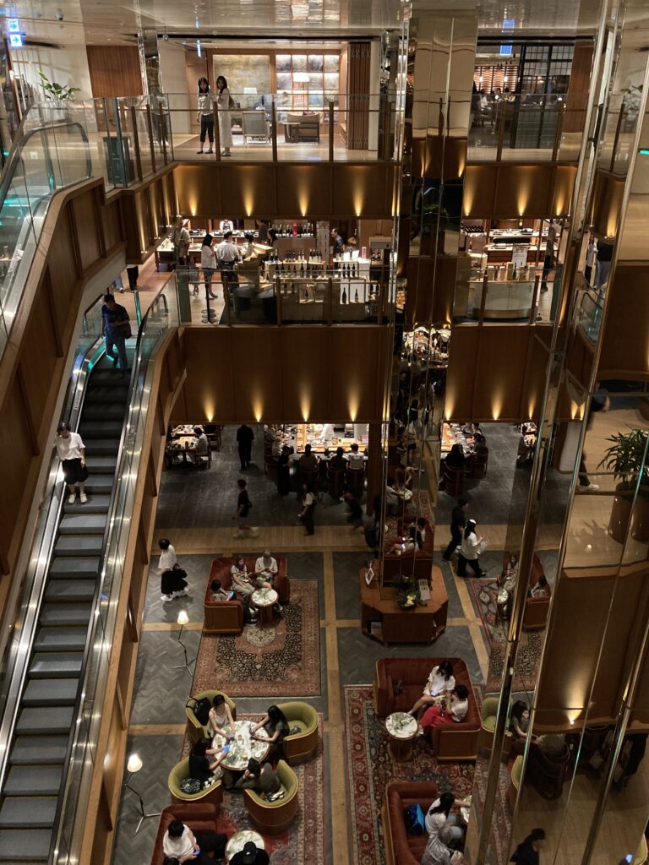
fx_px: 700
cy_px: 432
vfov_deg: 63.4
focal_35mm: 28
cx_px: 324
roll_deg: -0.6
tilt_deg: -24.8
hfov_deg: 49.7
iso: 400
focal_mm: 3.99
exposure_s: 1/30
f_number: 1.8
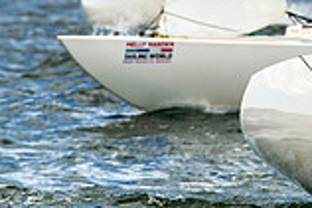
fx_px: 7489
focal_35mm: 865
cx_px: 488
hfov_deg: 2.4
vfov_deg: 1.6
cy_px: -14
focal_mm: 200
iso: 320
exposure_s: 1/1250
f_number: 5.6
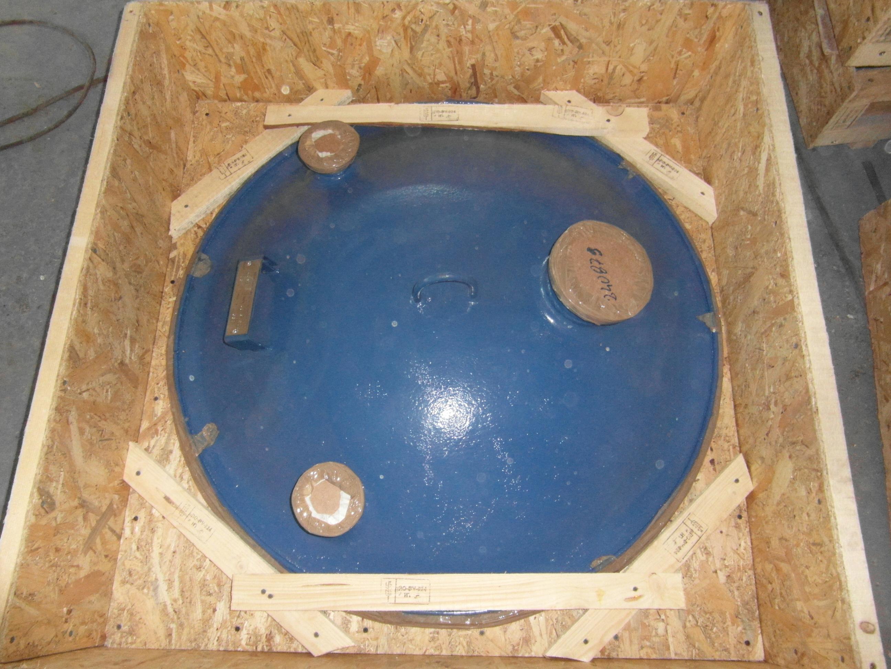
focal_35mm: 24
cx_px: 446
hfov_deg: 71.6
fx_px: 618
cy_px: 334
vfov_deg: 56.8
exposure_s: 1/30
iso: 400
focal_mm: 4
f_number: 3.2
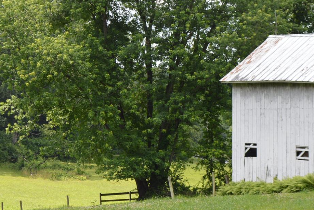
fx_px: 1108
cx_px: 174
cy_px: 123
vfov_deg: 10.8
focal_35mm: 127
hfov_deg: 16.1
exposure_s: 1/160
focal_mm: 38
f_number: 6.3
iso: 100
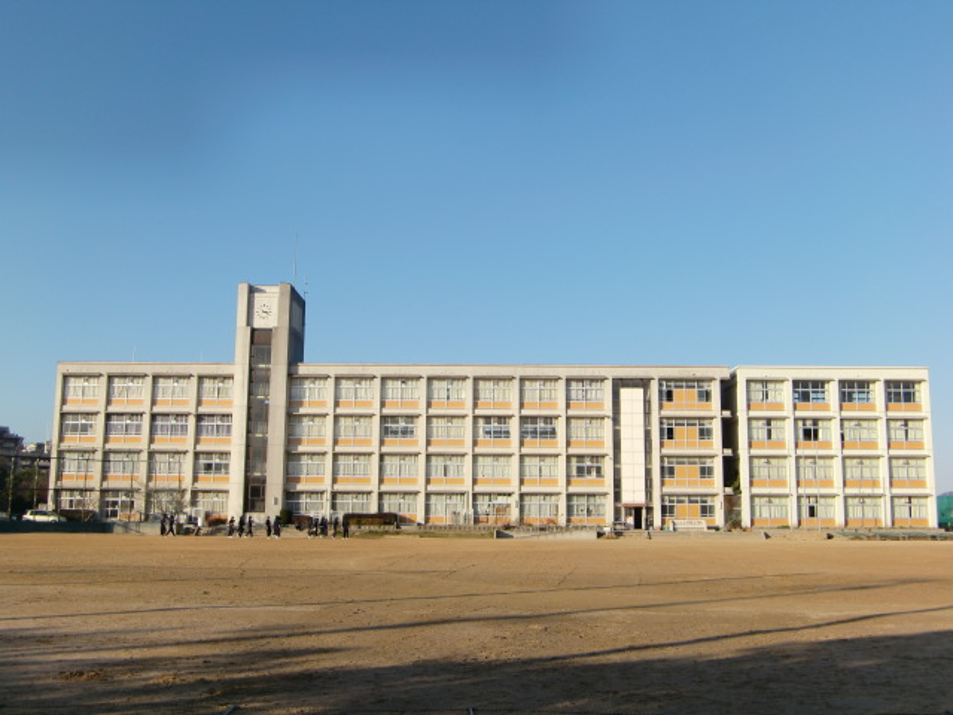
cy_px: 358
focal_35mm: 39
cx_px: 476
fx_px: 1074
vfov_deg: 36.8
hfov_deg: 47.9
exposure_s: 1/160
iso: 64
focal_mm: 6.9
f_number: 8
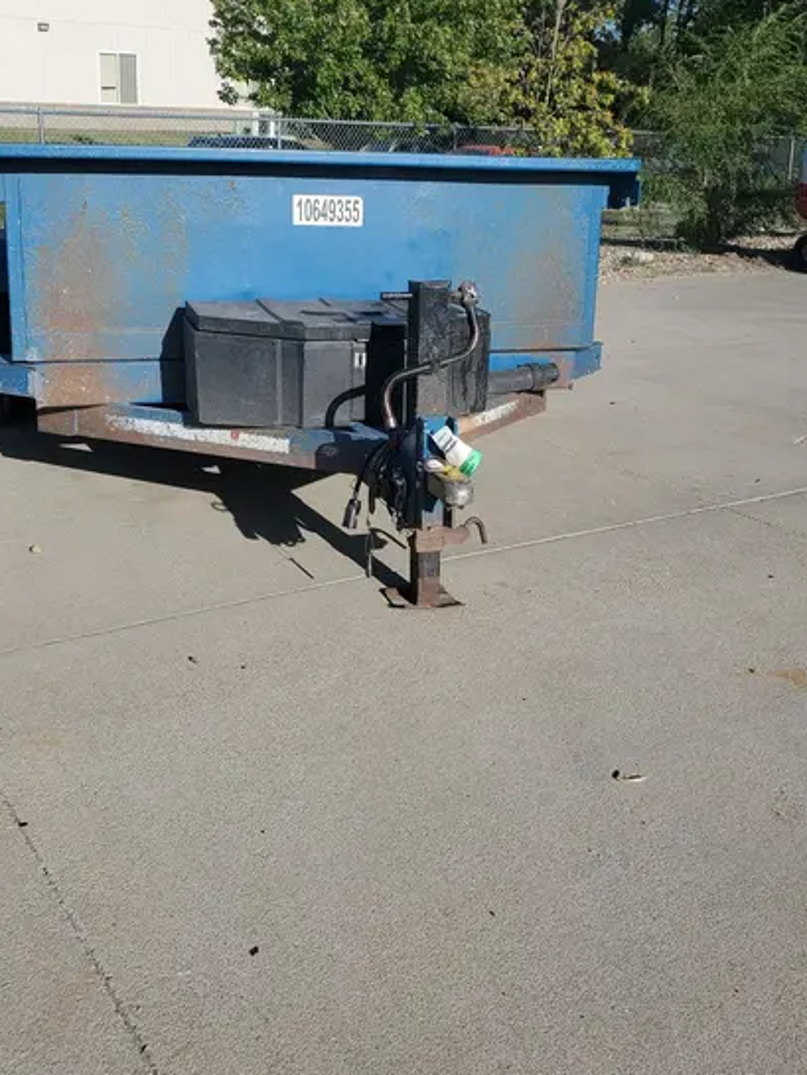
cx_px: 403
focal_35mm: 35
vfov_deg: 52.3
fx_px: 1088
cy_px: 431
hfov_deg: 40.7
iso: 50
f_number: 2.4
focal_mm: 4.3
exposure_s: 1/1690
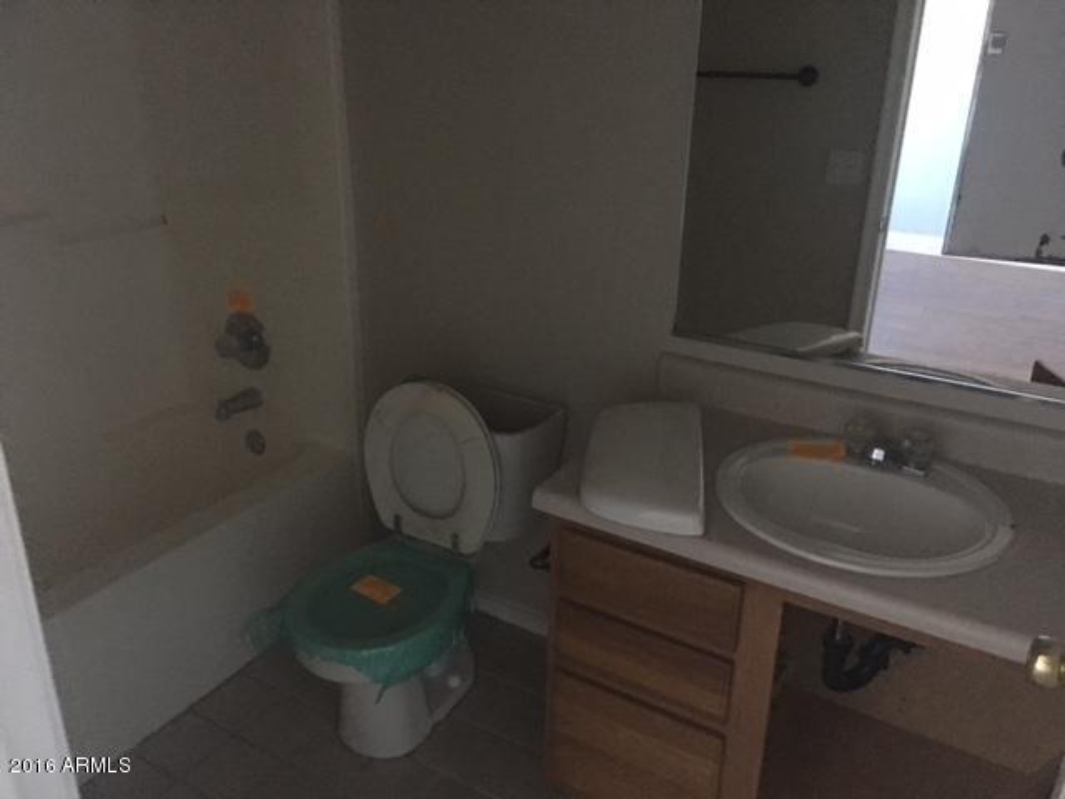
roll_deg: -0.9
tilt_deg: -20.3
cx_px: 532
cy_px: 400
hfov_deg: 61.7
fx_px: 892
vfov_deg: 48.2
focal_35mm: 29
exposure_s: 1/4
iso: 320
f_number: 2.2
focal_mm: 4.15
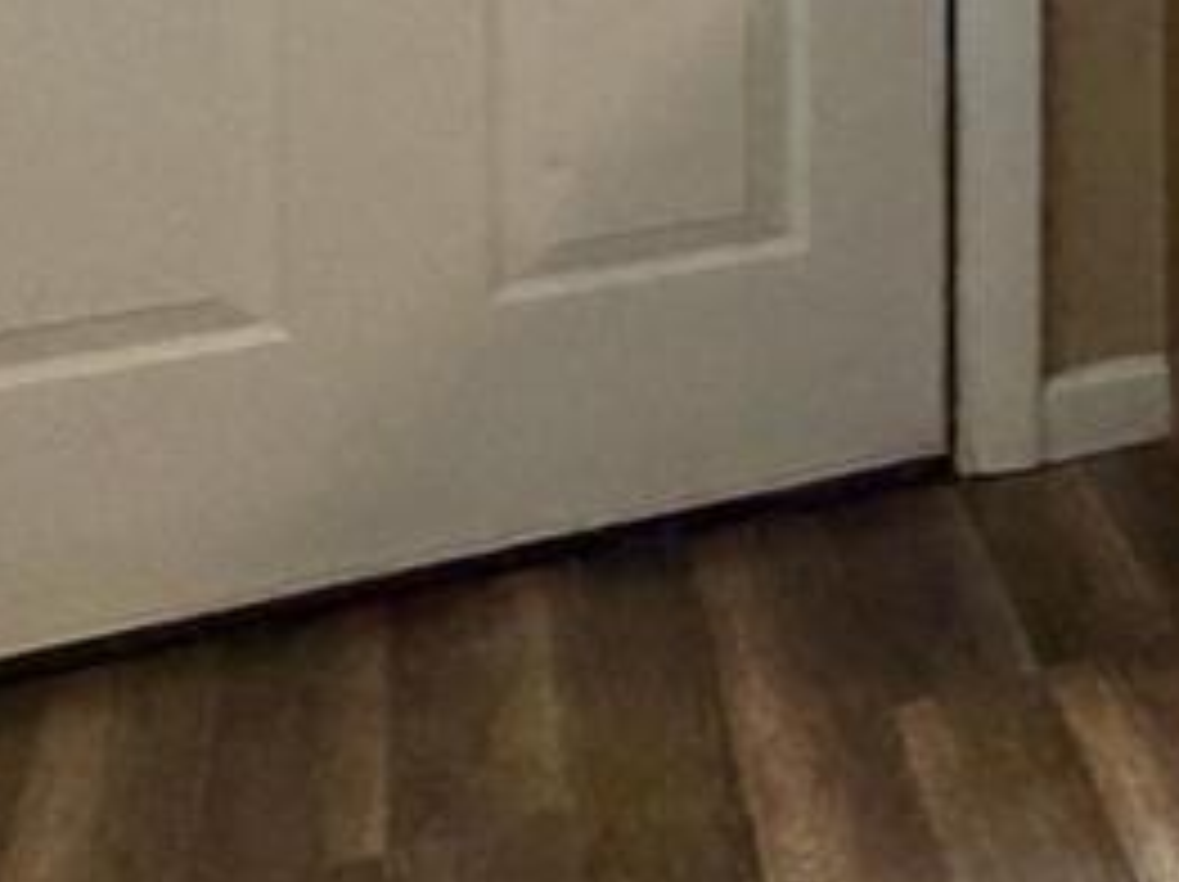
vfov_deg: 16.9
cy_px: -536
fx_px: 2620
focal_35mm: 77
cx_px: 2754
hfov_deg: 15.4
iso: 320
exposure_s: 1/120
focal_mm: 2.22
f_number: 2.2
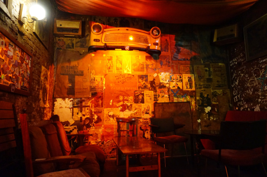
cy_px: 88
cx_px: 134
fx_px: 178
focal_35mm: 24
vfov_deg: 53.1
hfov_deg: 73.8
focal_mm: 16
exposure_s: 1/8
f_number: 3.5
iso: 3200
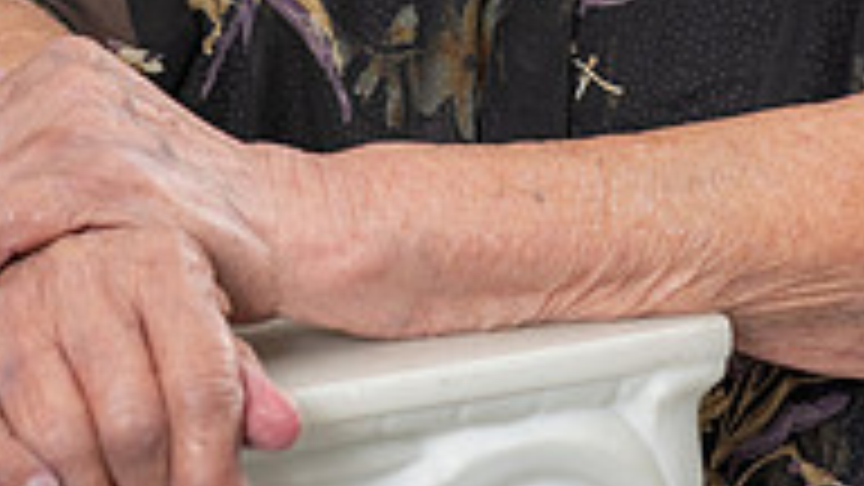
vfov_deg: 4.3
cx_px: 514
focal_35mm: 279
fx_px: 6392
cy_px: -479
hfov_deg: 7.7
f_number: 5.6
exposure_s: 1/125
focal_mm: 60
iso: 200
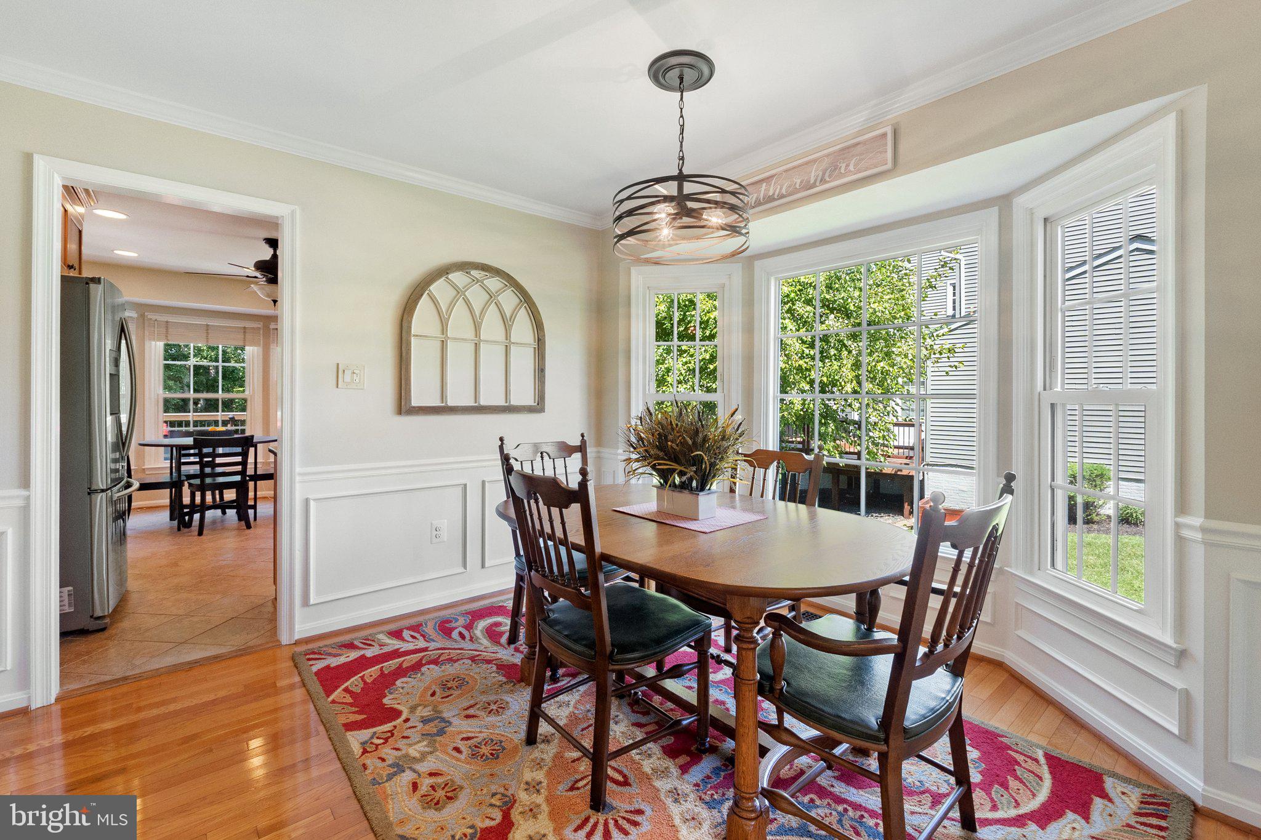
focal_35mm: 15
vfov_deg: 77.3
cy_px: 420
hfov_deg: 100.4
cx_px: 630
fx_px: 525
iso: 800
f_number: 8
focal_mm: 10
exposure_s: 1/8
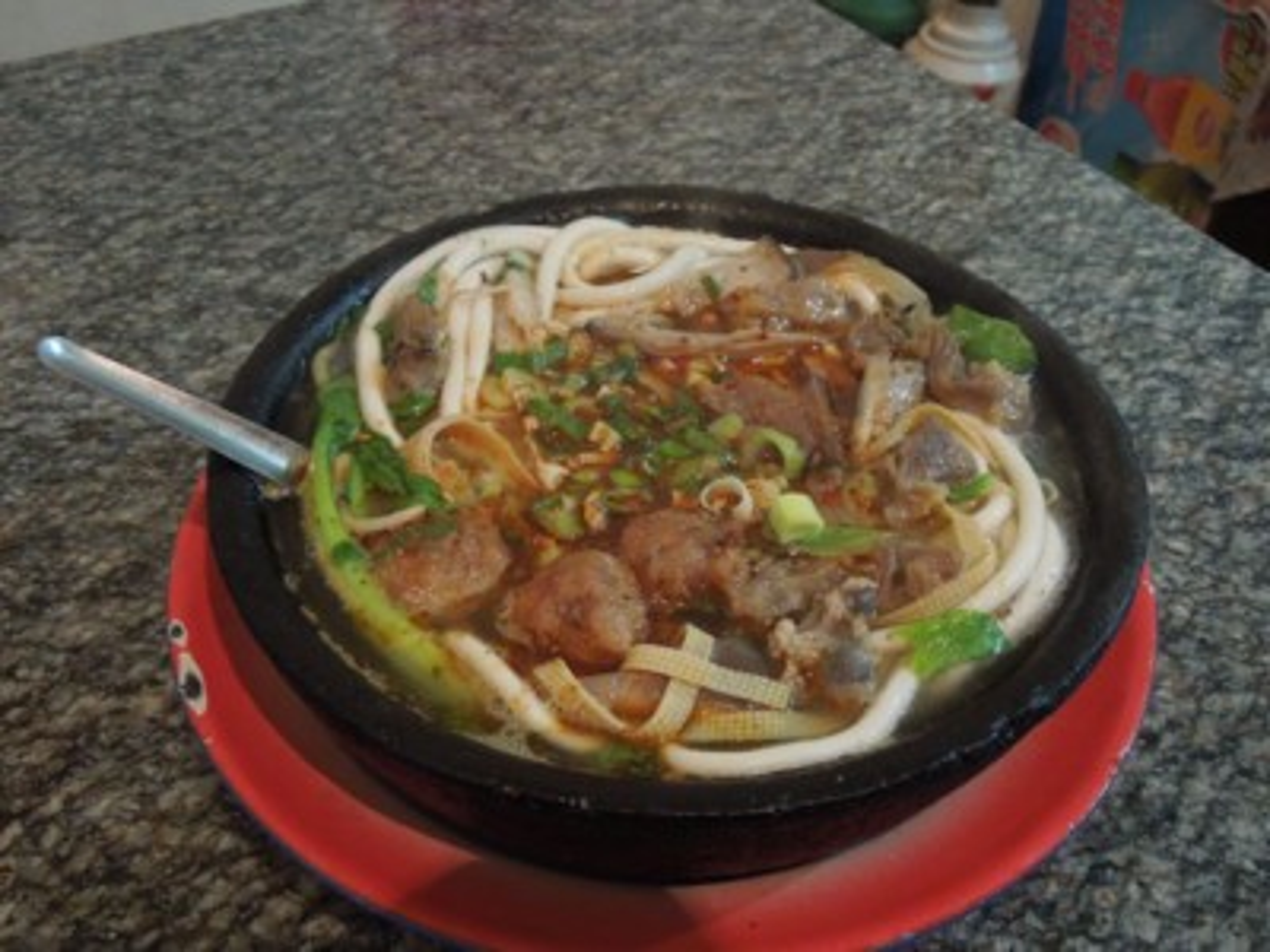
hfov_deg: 52.6
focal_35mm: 35
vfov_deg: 40.7
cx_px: 635
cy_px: 476
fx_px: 1284
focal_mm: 6.3
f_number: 3.7
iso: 800
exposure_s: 1/10
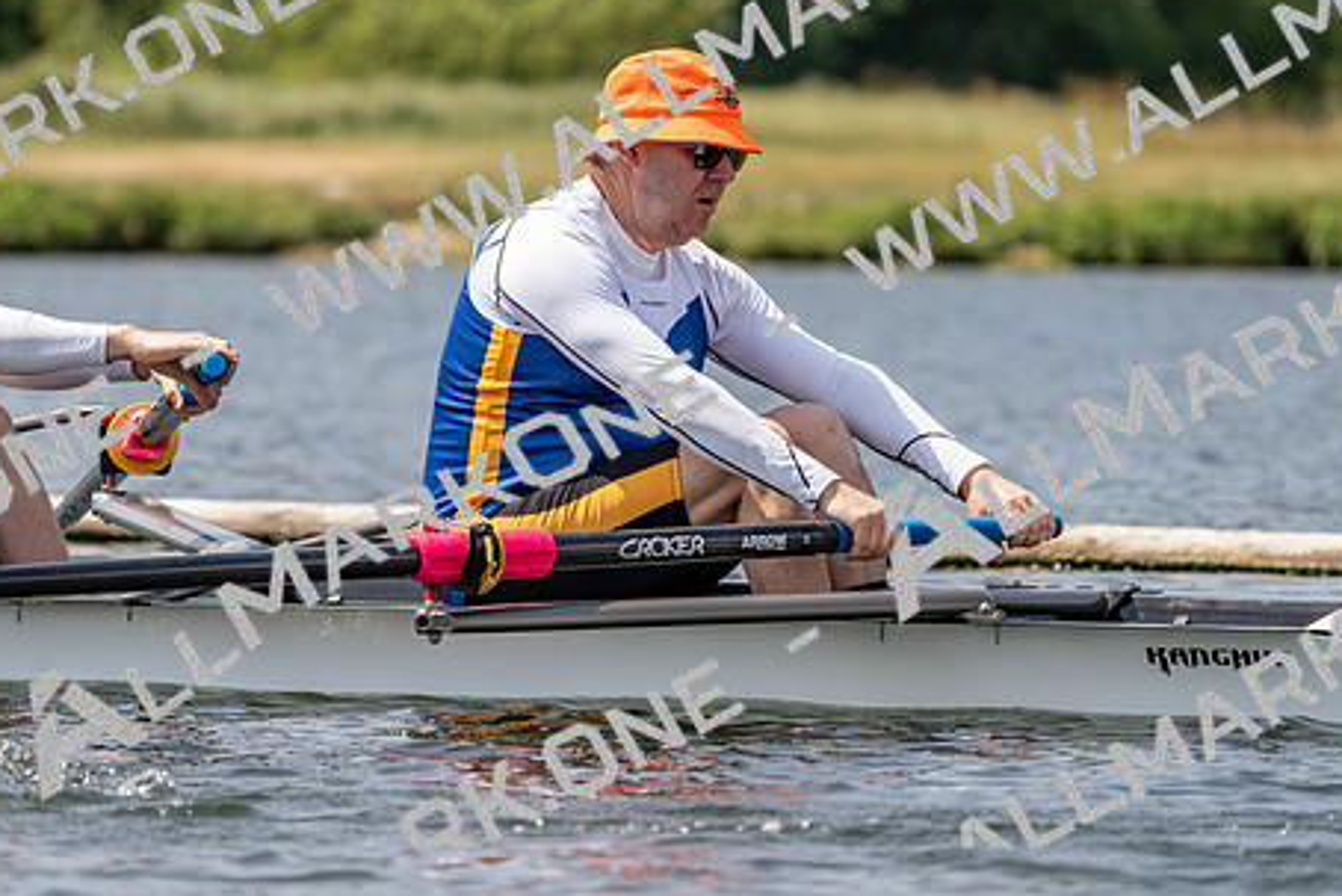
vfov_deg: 3.8
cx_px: 630
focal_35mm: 363
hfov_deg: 5.7
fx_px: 13535
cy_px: 342
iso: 200
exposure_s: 1/1600
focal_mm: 284
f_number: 5.6
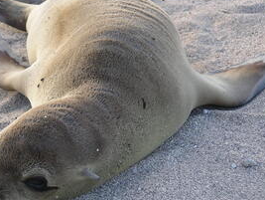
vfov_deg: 9.0
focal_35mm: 166
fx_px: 1273
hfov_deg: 11.9
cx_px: 91
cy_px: 99
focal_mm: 23.8
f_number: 4
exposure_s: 1/197
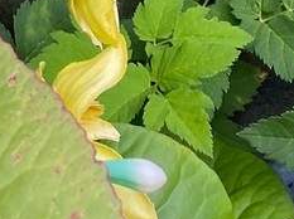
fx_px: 1365
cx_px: -111
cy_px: -456
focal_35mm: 161
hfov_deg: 11.9
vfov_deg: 7.9
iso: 32
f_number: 1.8
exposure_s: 1/181
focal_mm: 4.25
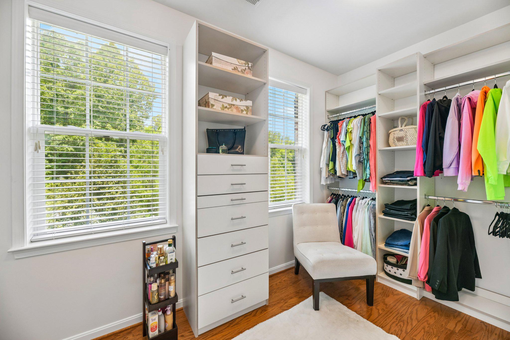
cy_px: 170
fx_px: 198
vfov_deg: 81.2
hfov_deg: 104.3
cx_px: 255
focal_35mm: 14
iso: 125
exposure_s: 1/15
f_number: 8
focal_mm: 14
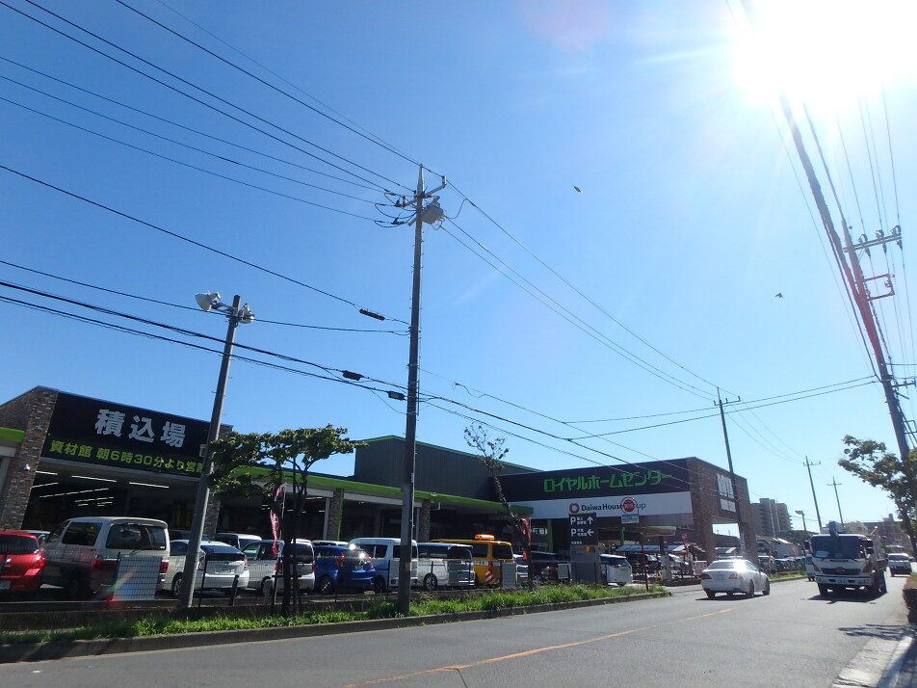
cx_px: 458
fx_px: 556
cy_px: 344
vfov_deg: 63.4
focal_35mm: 21
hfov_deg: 79.0
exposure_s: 1/640
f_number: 6
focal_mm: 3.7
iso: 125
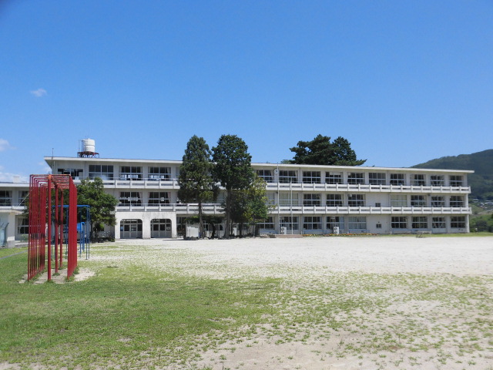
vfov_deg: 44.2
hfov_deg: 56.8
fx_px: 456
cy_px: 185
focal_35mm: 32
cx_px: 246
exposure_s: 1/200
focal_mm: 5.81
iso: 100
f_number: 8.8
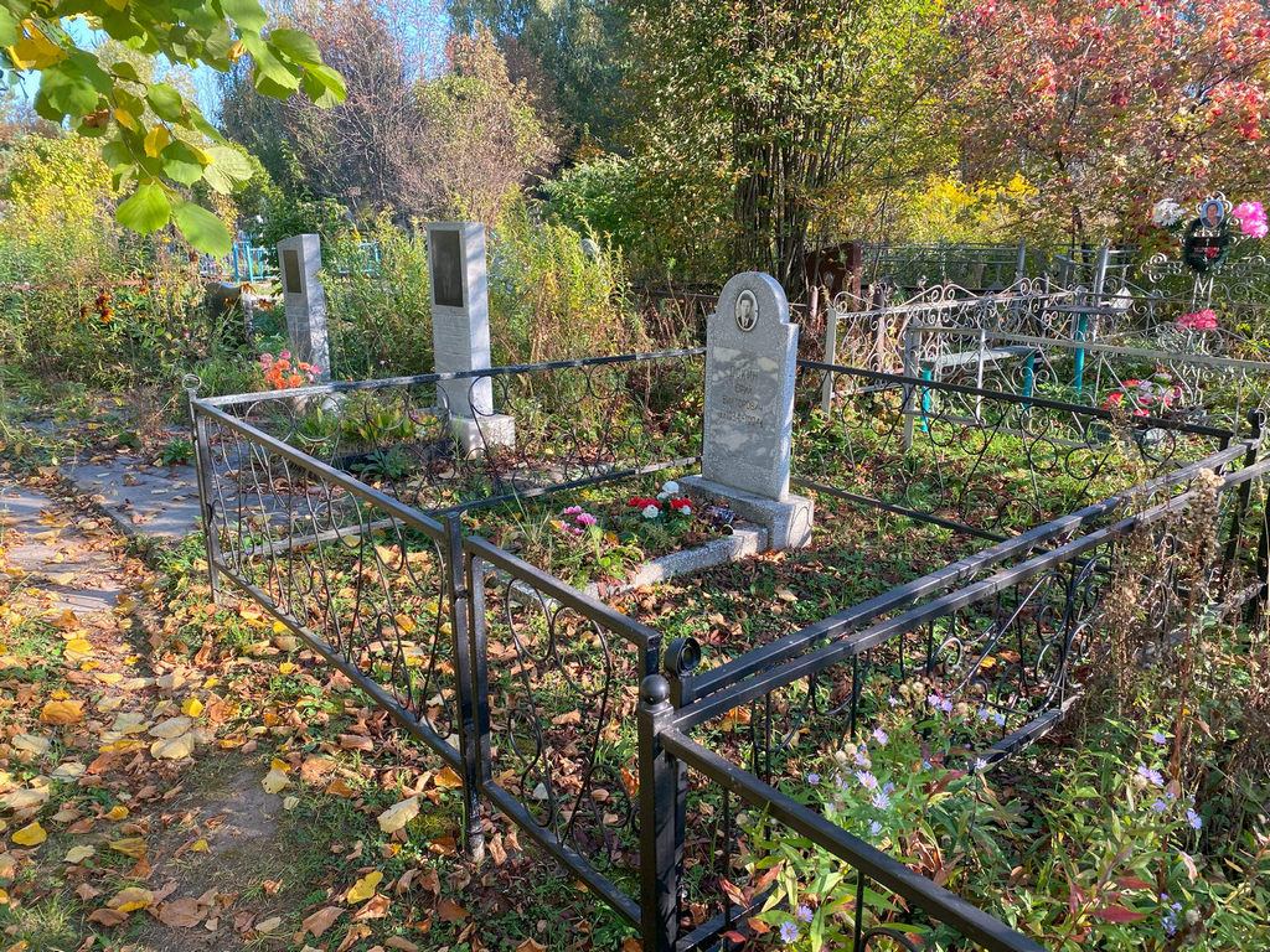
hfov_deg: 67.3
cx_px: 635
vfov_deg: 53.1
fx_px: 954
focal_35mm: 26
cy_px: 476
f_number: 1.8
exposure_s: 1/247
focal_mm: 4.25
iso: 32
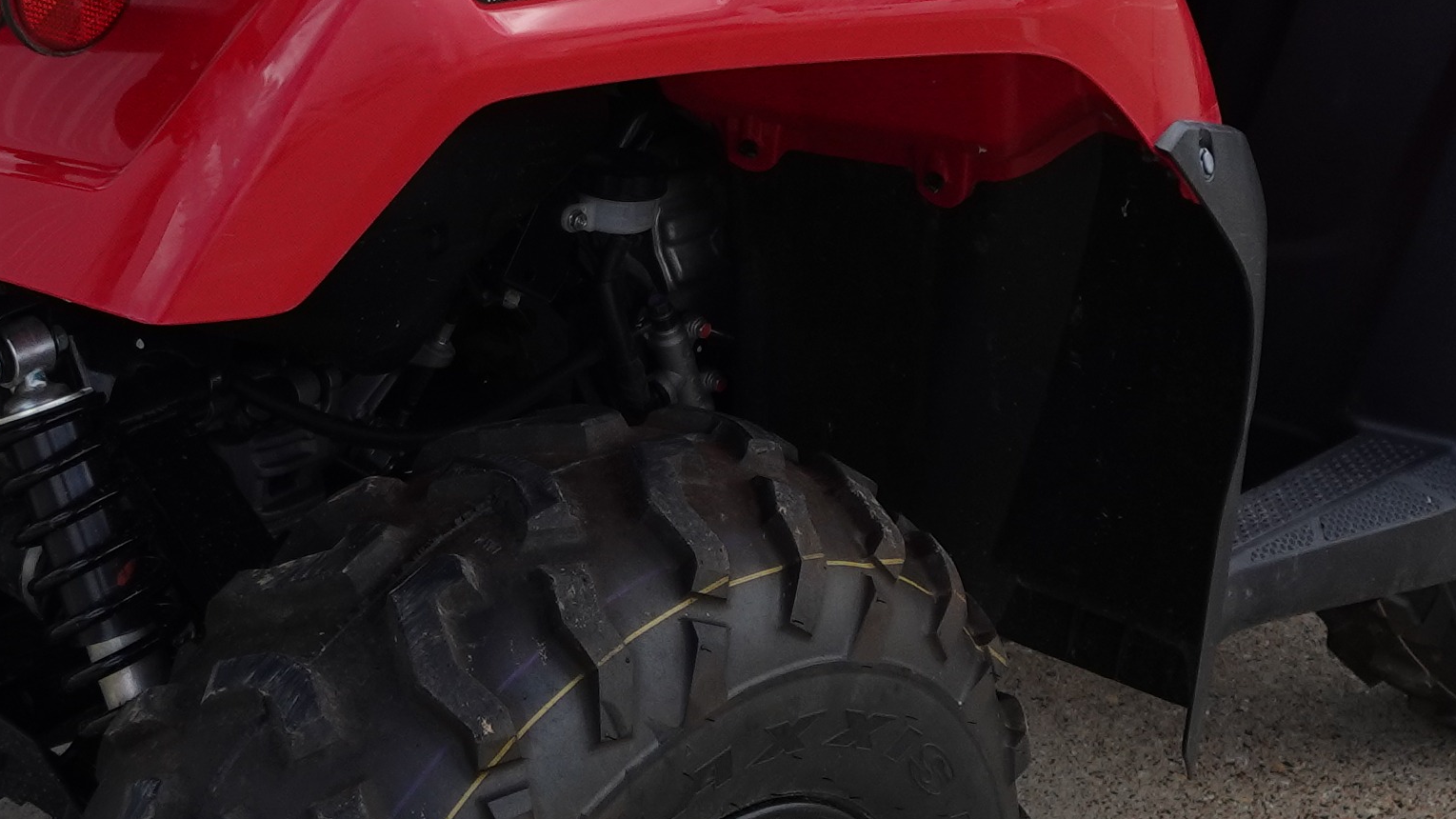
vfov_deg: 16.1
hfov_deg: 27.8
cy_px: 345
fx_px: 2895
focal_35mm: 75
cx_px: 370
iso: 125
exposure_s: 1/1600
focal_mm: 7.6
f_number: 2
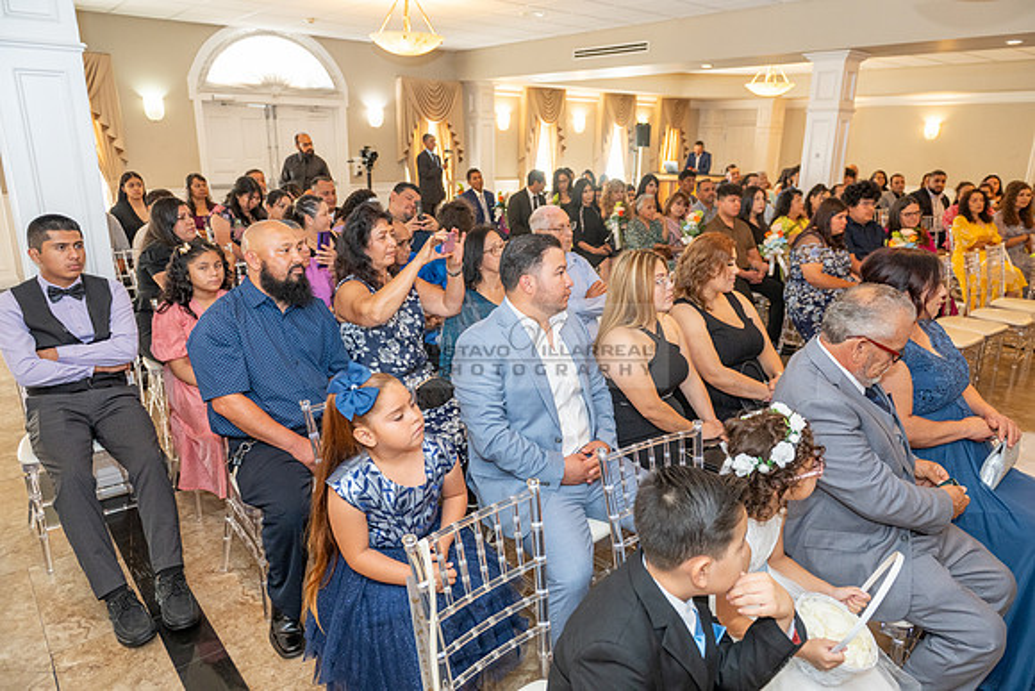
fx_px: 690
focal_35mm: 24
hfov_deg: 73.7
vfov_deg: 53.2
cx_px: 518
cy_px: 346
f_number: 3.5
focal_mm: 24
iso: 1250
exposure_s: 1/200
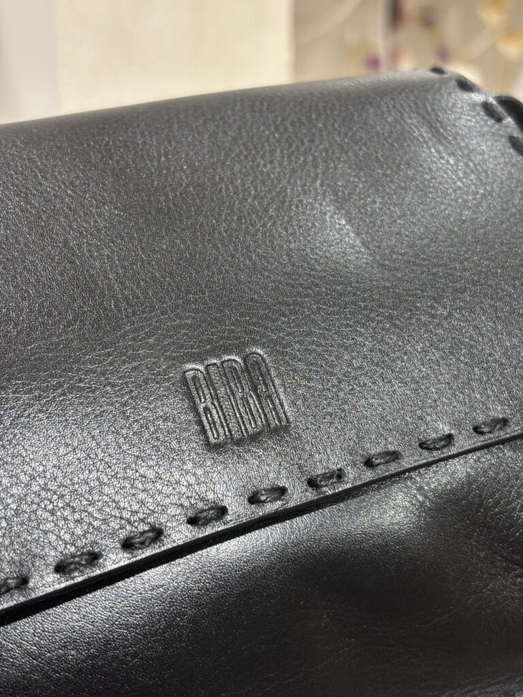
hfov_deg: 28.0
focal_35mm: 52
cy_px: 348
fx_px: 1048
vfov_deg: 36.8
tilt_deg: -12.7
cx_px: 262
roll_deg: +1.0
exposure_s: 1/50
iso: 50
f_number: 1.6
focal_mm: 5.96
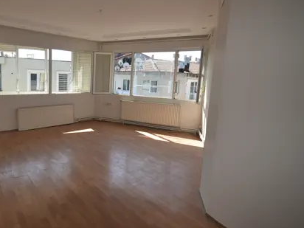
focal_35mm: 21
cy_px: 105
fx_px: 184
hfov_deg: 75.3
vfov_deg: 63.4
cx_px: 90
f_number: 5.6
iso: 100
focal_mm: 10
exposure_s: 1/200
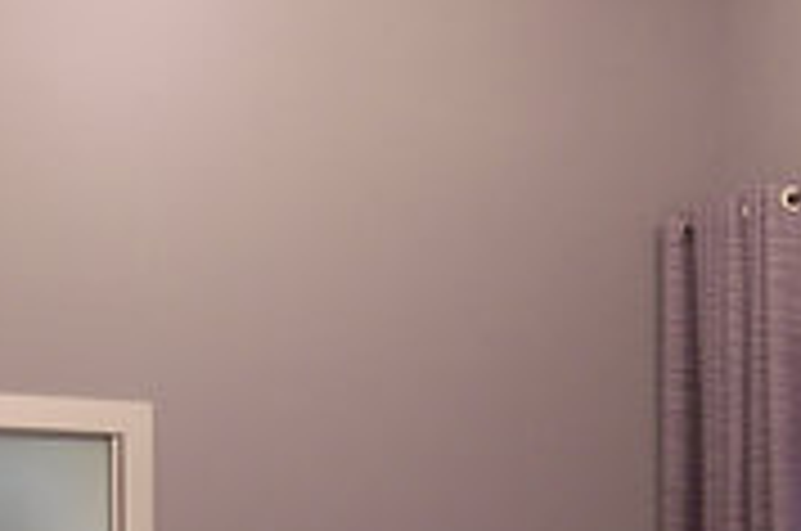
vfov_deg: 13.9
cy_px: 698
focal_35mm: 94
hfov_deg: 21.6
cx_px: 266
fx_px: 2088
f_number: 6.3
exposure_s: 1/13
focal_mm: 18
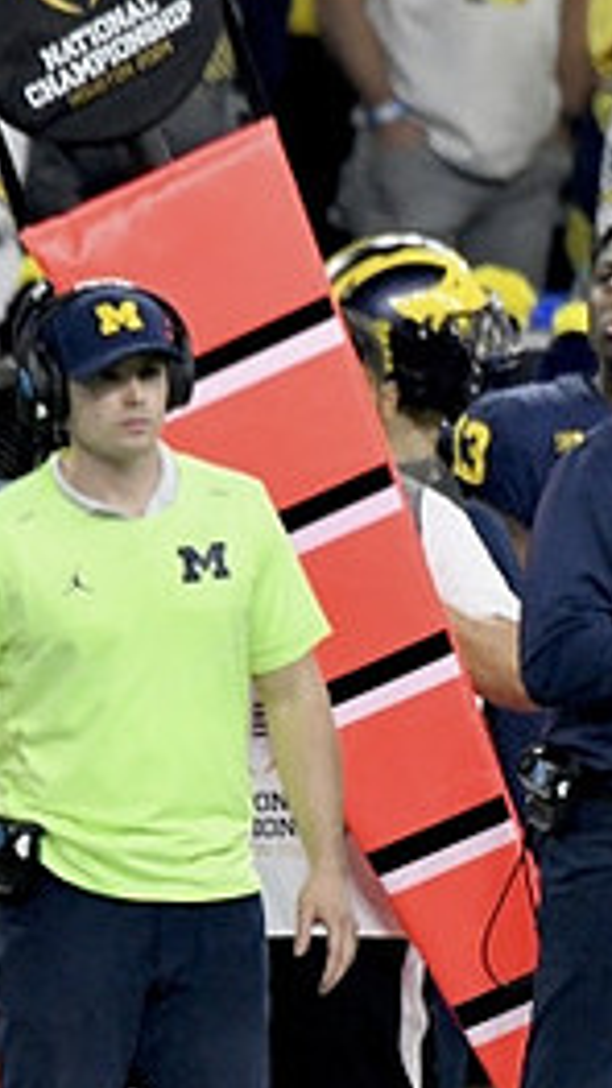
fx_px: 39944
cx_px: 831
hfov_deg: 0.9
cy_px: 769
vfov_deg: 1.6
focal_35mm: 1385
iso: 6400
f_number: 5.6
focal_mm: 400
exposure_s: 1/800
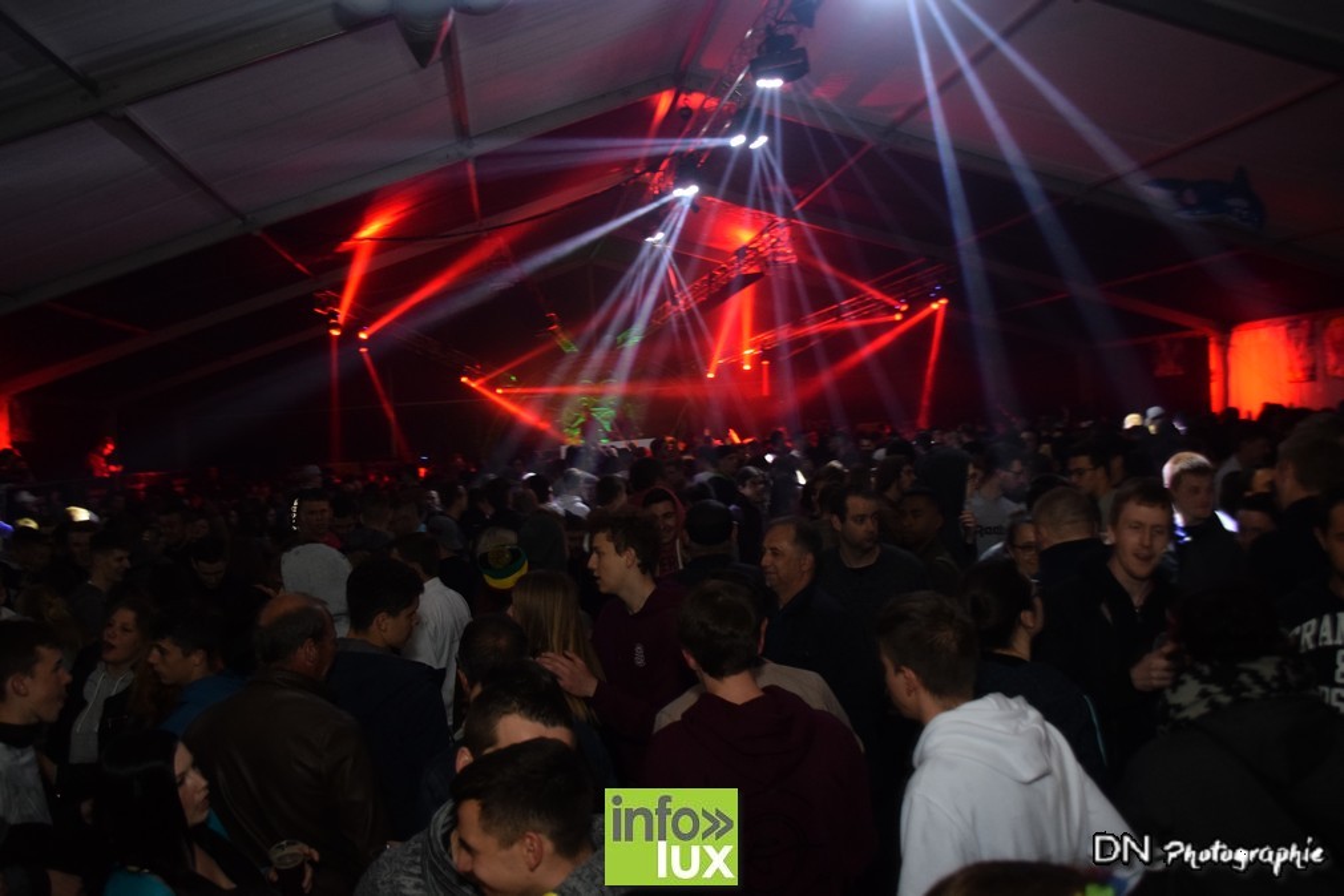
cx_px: 672
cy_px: 448
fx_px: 1176
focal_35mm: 32
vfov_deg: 41.7
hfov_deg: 59.5
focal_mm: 21
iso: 1600
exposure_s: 1/40
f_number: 3.5
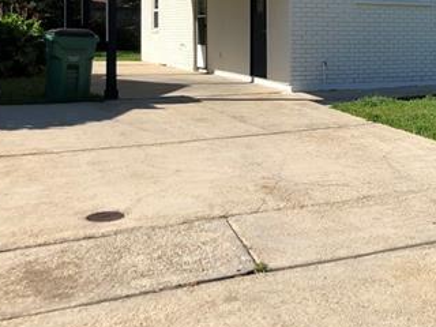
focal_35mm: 56
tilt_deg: +2.0
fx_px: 705
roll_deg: -0.2
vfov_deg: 25.1
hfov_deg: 32.6
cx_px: 394
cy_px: 19
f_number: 1.8
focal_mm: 3.99
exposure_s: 1/1869
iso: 20
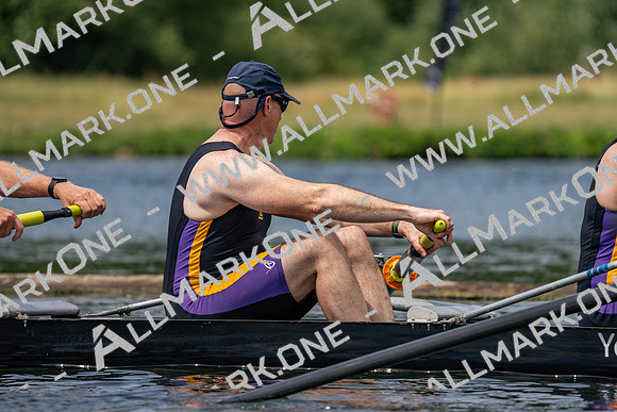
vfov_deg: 3.8
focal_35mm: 359
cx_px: 308
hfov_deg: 5.7
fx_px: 6154
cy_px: 206
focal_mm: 359
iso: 250
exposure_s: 1/1600
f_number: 6.3
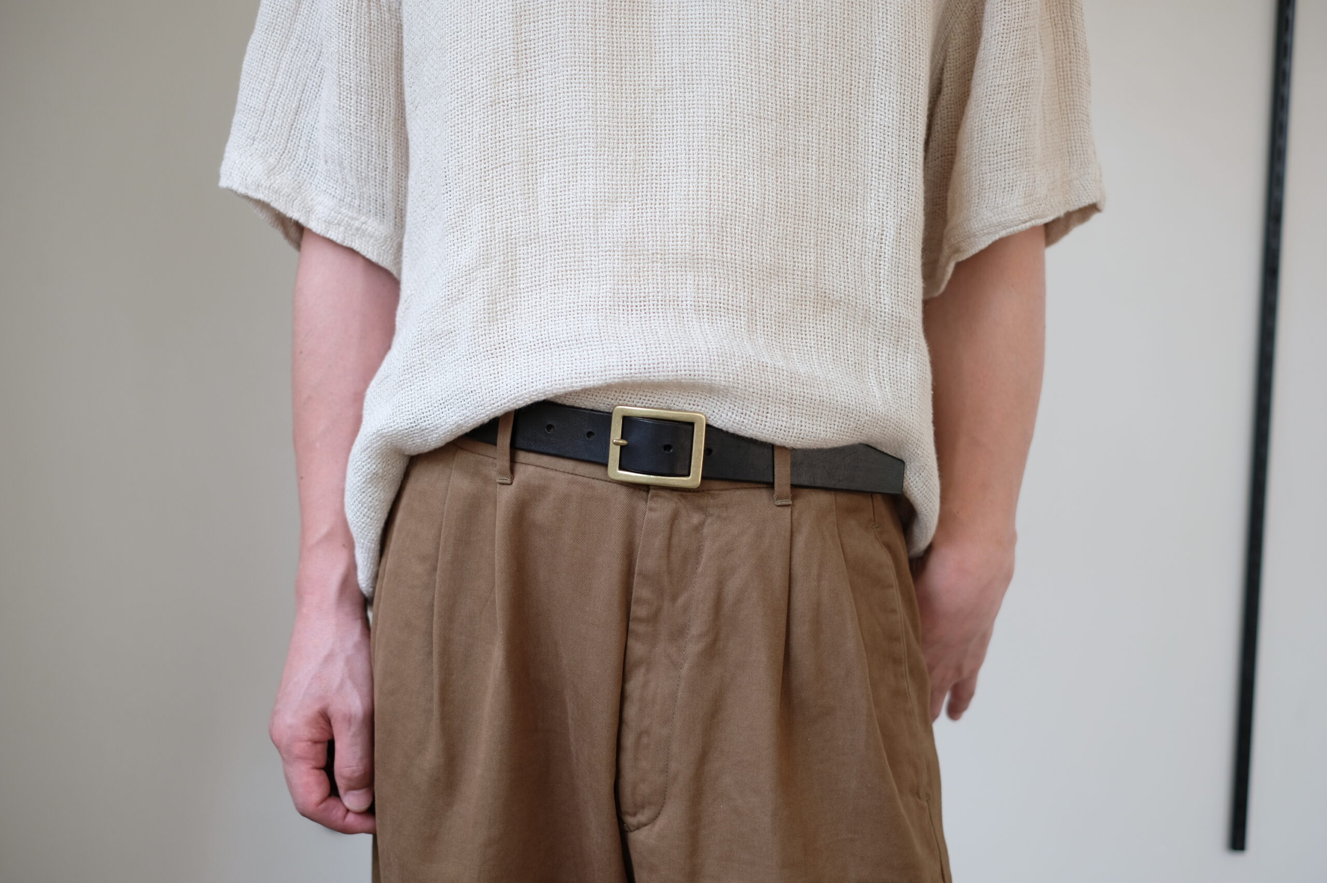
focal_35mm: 53
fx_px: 1952
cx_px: 664
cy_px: 442
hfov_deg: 37.5
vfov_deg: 25.5
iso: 200
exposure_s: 1/250
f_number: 2
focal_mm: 35
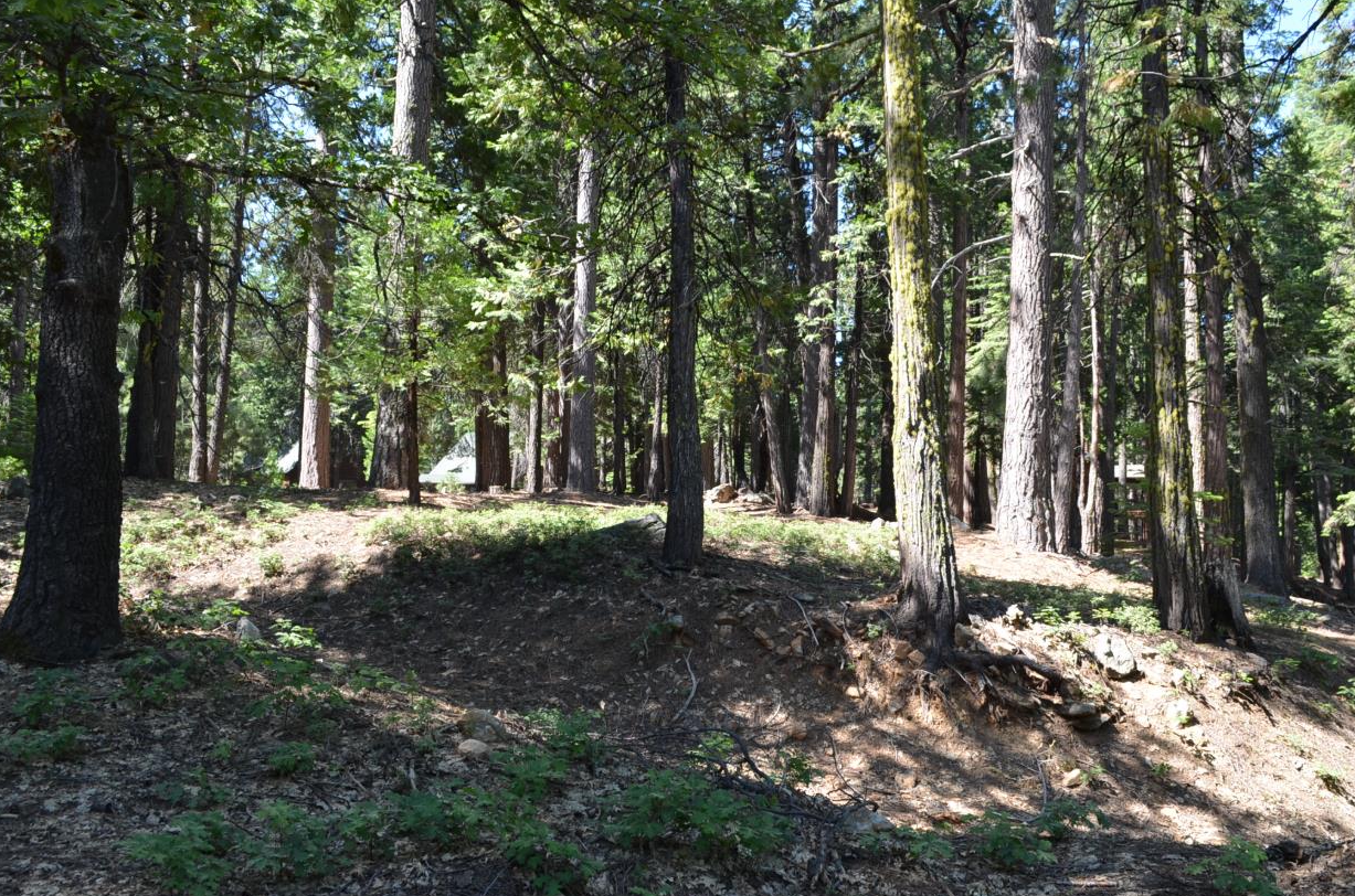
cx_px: 717
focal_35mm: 33
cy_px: 471
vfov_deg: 39.8
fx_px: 1239
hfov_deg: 57.3
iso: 200
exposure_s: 1/160
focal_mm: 18
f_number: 6.3
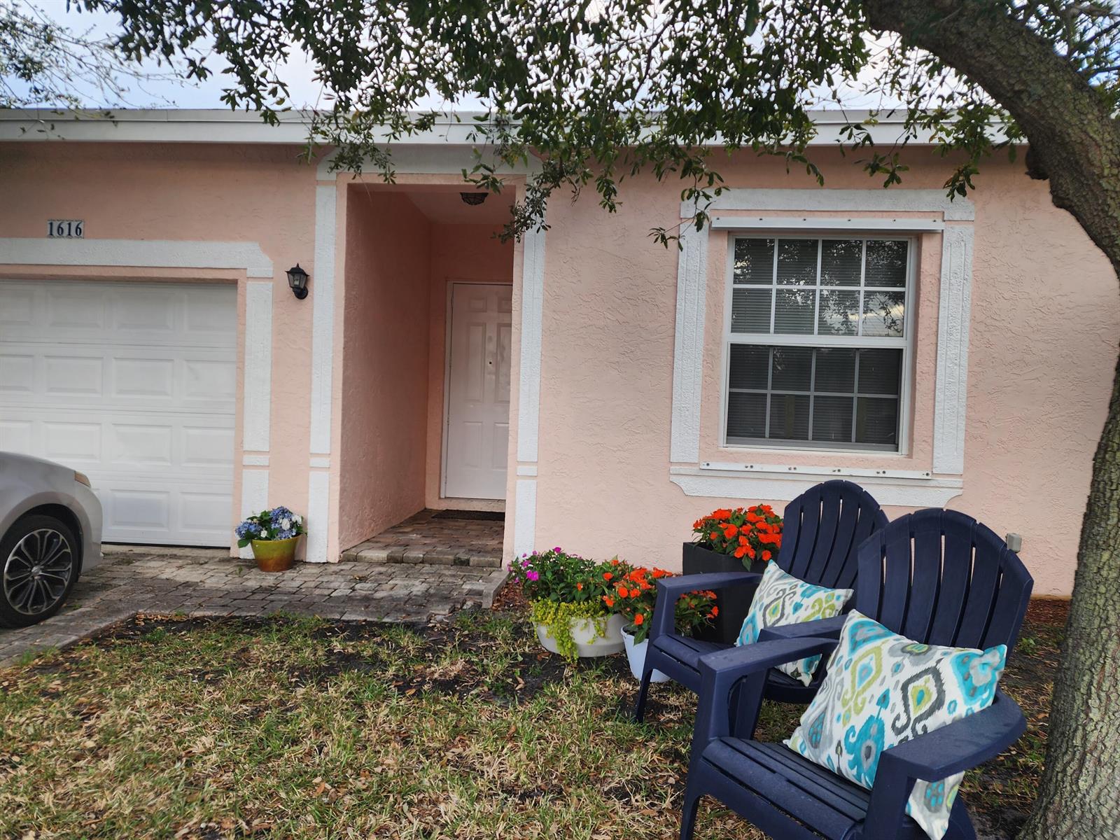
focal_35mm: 23
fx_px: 744
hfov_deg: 73.9
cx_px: 560
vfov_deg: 58.9
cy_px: 420
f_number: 1.8
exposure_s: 1/180
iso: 20
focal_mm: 6.4
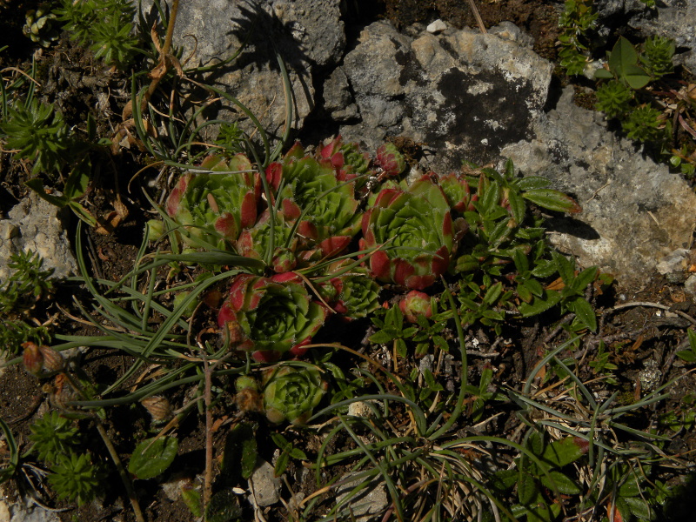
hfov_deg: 36.8
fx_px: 1046
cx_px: 348
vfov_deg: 28.0
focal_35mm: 52
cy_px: 261
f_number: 7.1
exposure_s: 1/640
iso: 64
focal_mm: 9.2
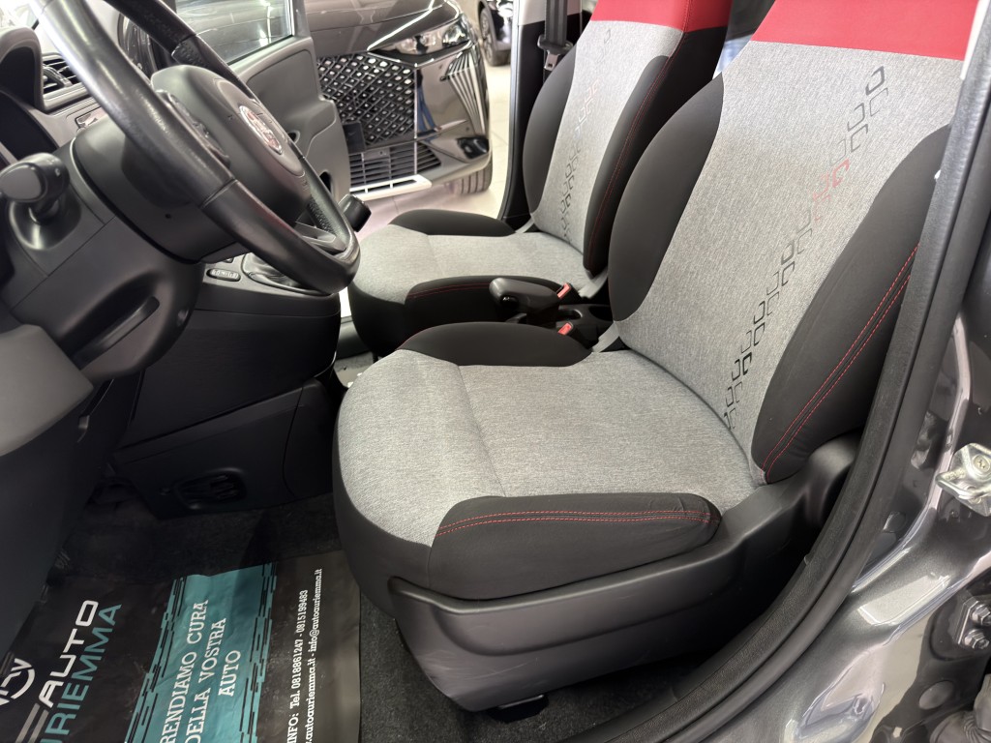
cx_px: 496
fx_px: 687
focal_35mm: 24
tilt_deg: -30.0
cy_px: 372
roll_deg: +8.5
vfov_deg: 56.8
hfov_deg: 71.6
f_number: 1.78
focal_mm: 6.76
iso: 400
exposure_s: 1/25
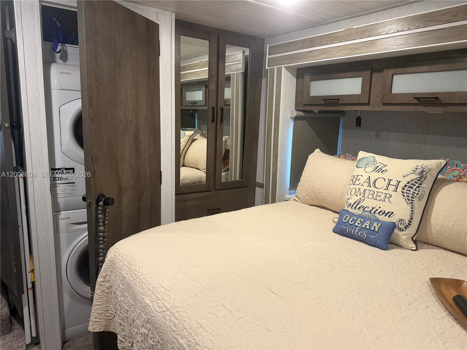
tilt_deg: -10.2
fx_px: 324
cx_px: 234
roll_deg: -2.3
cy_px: 175
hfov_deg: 71.6
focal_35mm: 24
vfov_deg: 56.8
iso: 250
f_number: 1.78
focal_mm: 6.76
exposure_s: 1/60
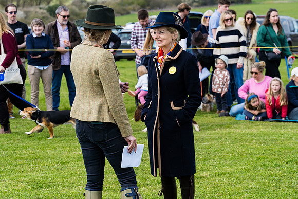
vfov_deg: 10.2
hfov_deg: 15.2
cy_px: 100
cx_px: 149
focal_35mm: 135
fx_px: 1118
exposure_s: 1/1600
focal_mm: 135
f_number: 8
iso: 400
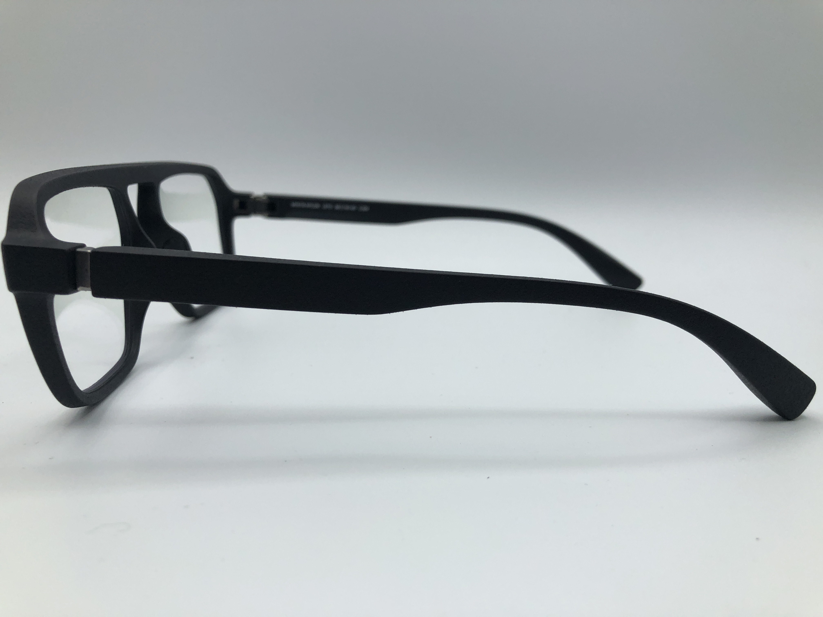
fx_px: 666
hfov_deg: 63.4
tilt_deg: -9.7
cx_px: 412
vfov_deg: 49.7
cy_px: 308
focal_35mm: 28
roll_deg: -0.1
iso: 40
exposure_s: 1/1021
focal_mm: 4
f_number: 1.8
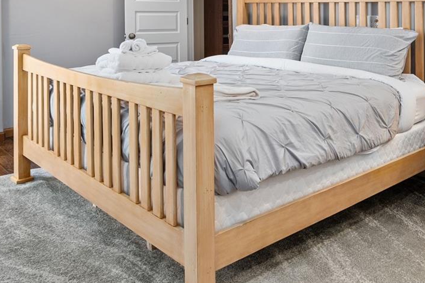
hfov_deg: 53.1
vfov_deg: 35.6
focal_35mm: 36
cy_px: 55
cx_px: 231
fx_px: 425
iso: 640
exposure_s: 1/5
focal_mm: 16
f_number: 8
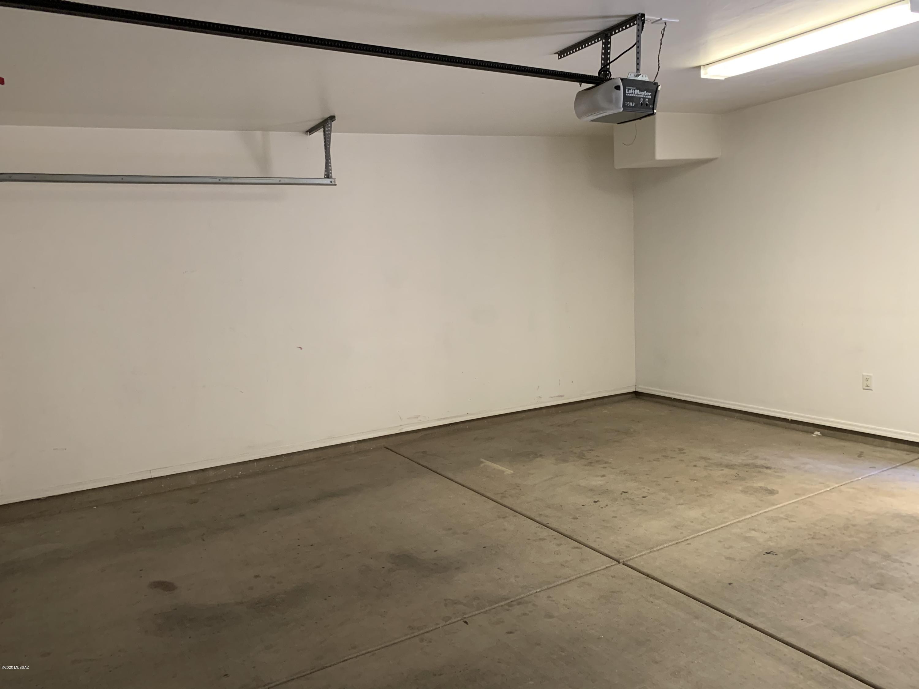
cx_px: 460
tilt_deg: -5.7
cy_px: 344
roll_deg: +2.2
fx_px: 690
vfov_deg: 53.1
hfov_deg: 67.3
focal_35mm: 26
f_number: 1.8
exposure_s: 1/60
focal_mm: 4.25
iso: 250
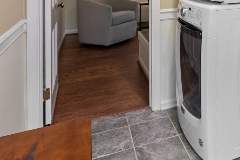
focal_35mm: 41
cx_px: 246
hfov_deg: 40.7
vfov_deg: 28.7
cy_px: -27
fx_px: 273
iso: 640
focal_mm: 14
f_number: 5.6
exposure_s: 1/10
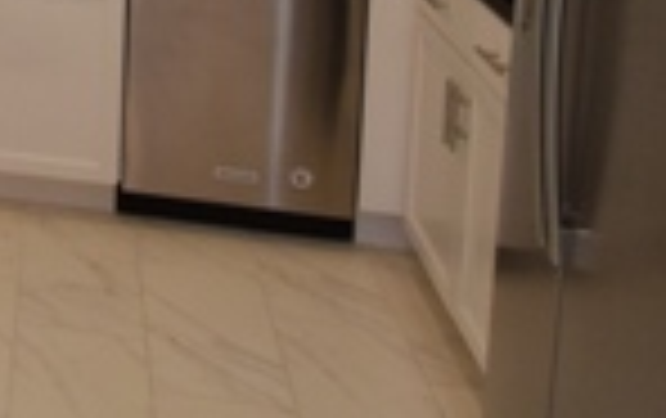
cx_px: -225
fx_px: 1200
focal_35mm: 66
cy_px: -294
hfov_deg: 26.0
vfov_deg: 16.9
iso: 800
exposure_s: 1/125
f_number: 5.6
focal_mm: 10
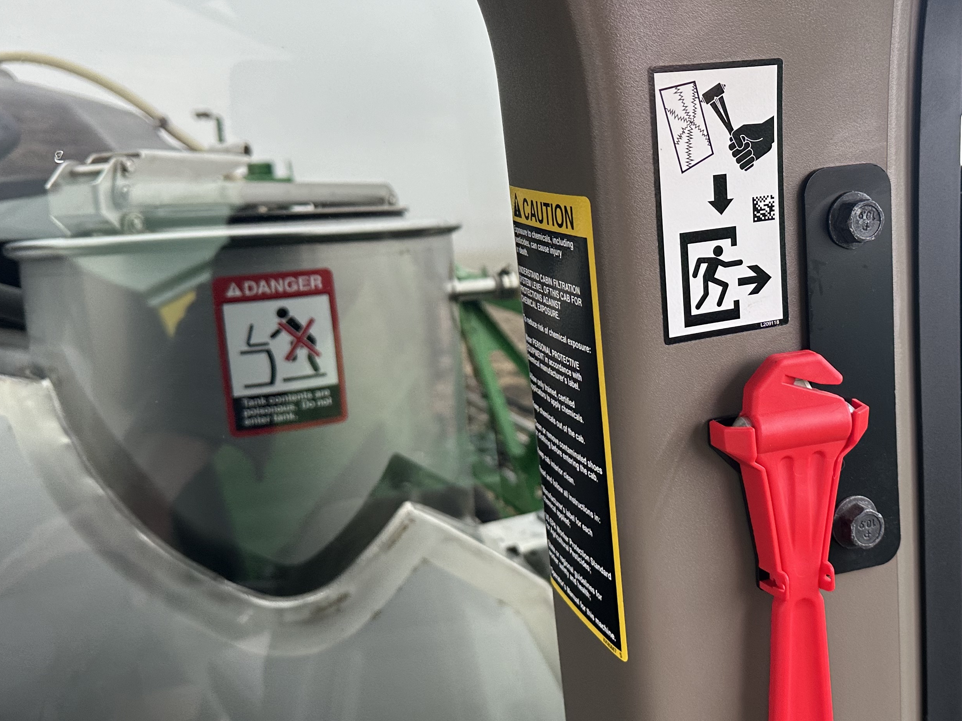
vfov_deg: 36.8
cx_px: 648
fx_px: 1084
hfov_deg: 47.0
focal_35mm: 39
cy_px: 331
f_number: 1.78
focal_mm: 6.86
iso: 160
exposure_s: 1/121
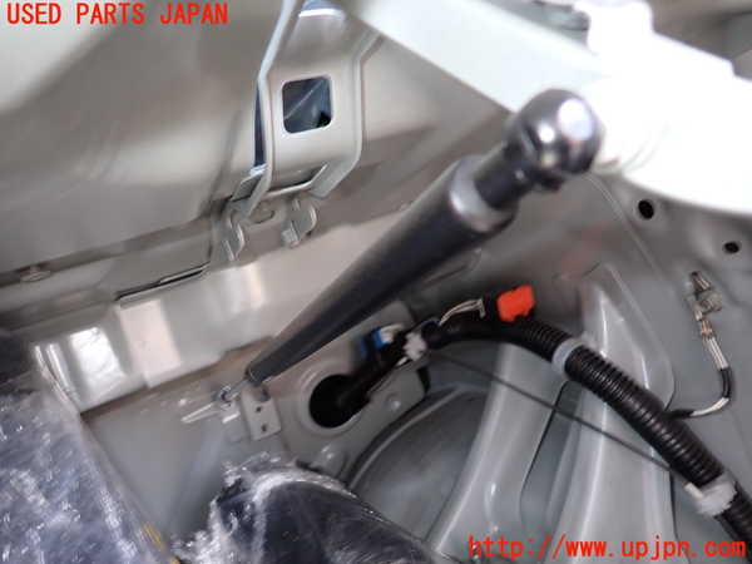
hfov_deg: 69.4
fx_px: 543
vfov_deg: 54.9
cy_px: 282
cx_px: 376
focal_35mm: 25
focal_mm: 4.5
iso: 200
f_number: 2
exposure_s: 1/30
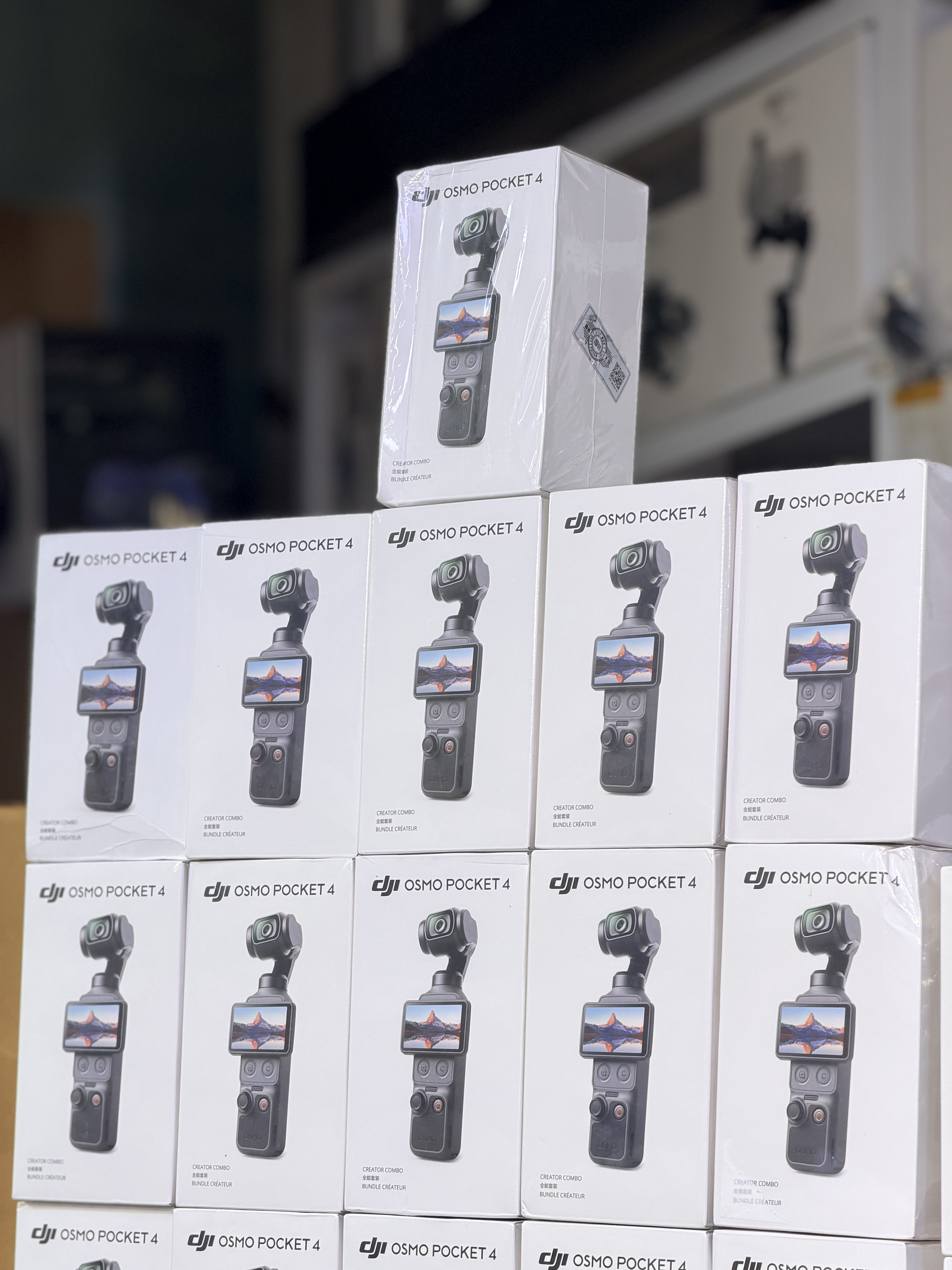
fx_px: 3667
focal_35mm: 100
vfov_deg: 19.6
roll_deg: +0.0
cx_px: 476
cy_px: 635
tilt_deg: +5.2
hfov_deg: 14.8
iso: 40
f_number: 2.8
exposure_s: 1/100
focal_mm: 16.89
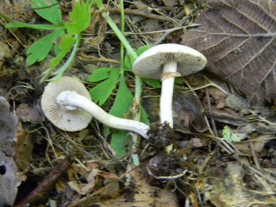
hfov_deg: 23.6
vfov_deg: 17.8
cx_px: 138
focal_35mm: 83
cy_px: 104
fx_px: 662
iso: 400
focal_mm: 15.1
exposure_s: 1/2.2
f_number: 4.5
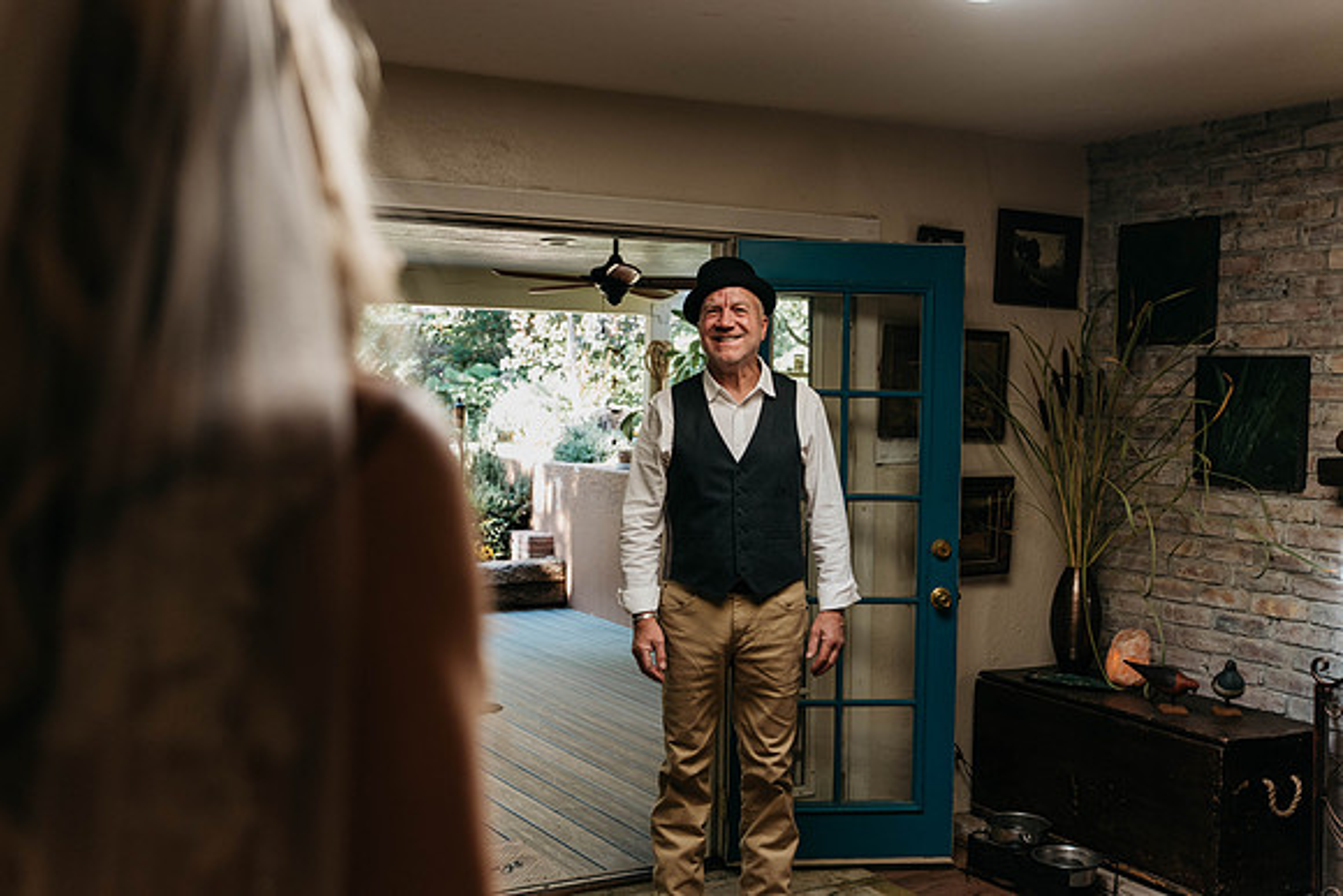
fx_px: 1493
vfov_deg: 33.4
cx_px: 672
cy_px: 448
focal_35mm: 40
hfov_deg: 48.4
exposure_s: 1/400
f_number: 2.8
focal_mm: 40
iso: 1000
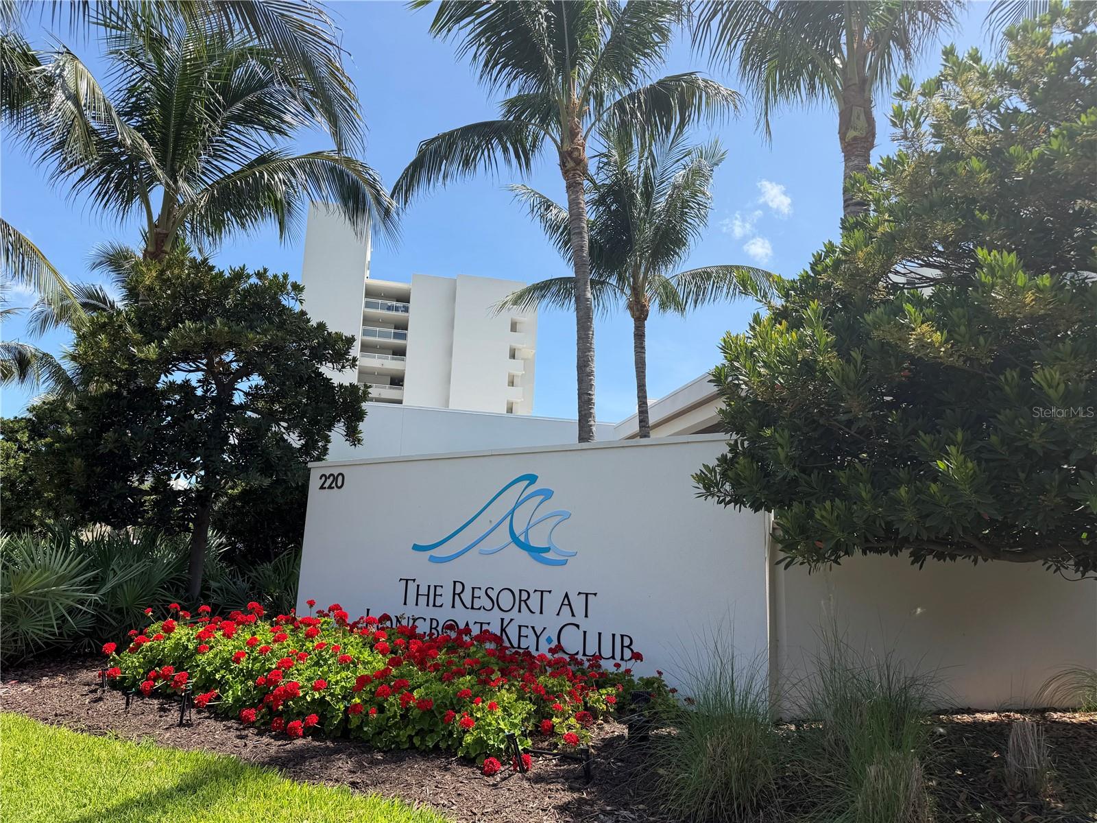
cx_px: 548
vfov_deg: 56.8
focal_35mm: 24
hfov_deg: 71.6
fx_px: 761
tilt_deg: +10.9
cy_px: 412
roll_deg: -1.4
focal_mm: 6.76
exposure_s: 1/2907
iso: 80
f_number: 1.78
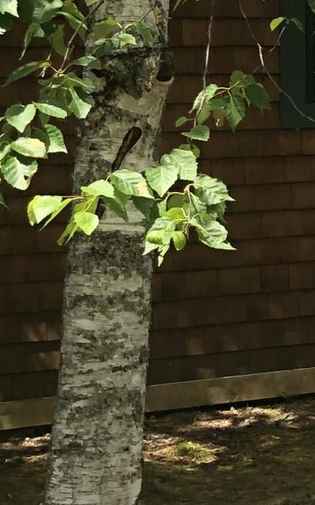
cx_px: 959
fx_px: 1856
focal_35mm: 135
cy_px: -19
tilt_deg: +3.8
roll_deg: +1.5
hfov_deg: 8.2
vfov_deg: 15.2
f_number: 1.8
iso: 20
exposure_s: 1/666
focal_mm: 4
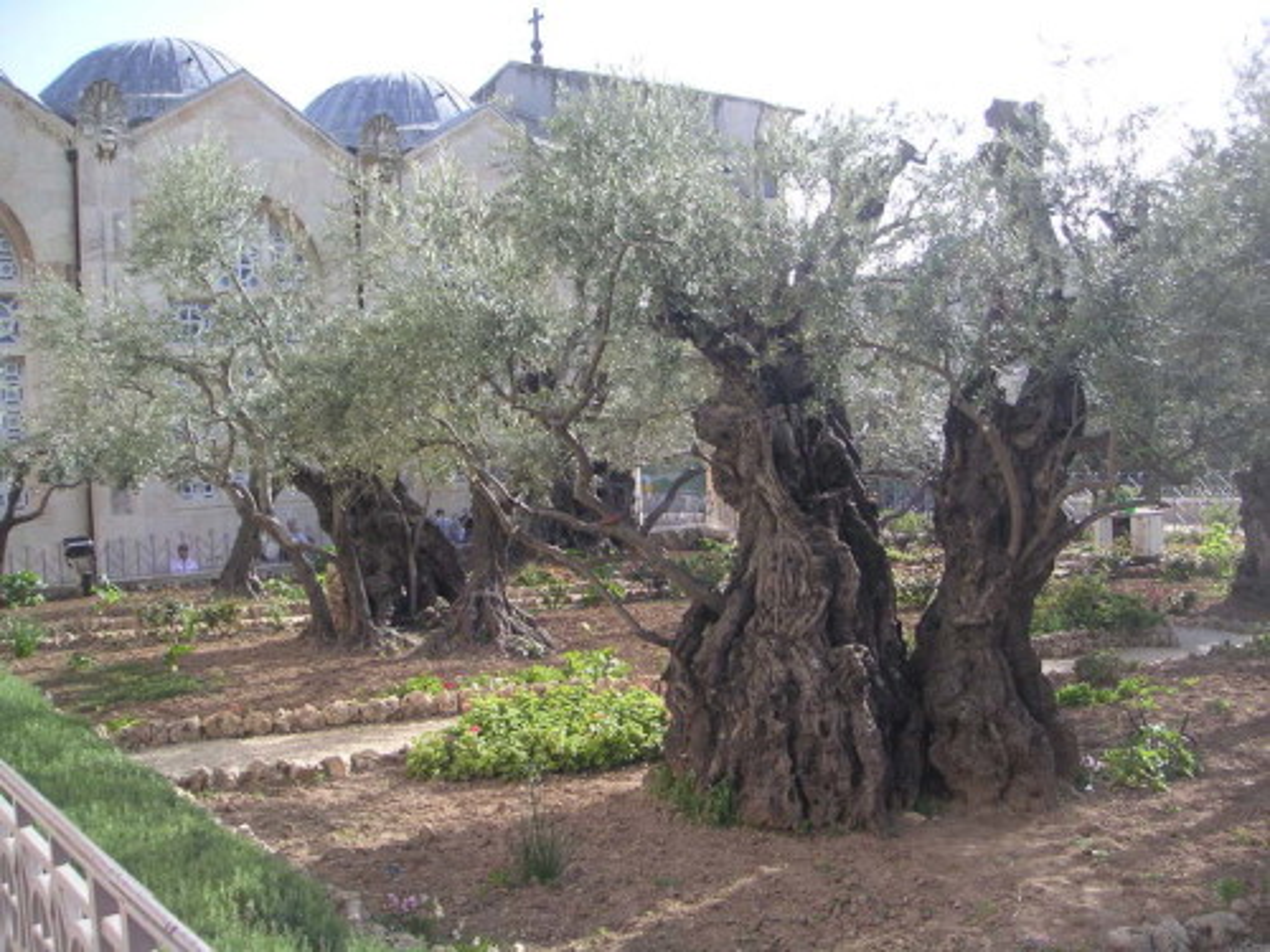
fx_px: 1394
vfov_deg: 37.7
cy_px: 476
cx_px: 635
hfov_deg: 49.0
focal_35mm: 38
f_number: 2.8
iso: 50
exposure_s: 1/350
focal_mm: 6
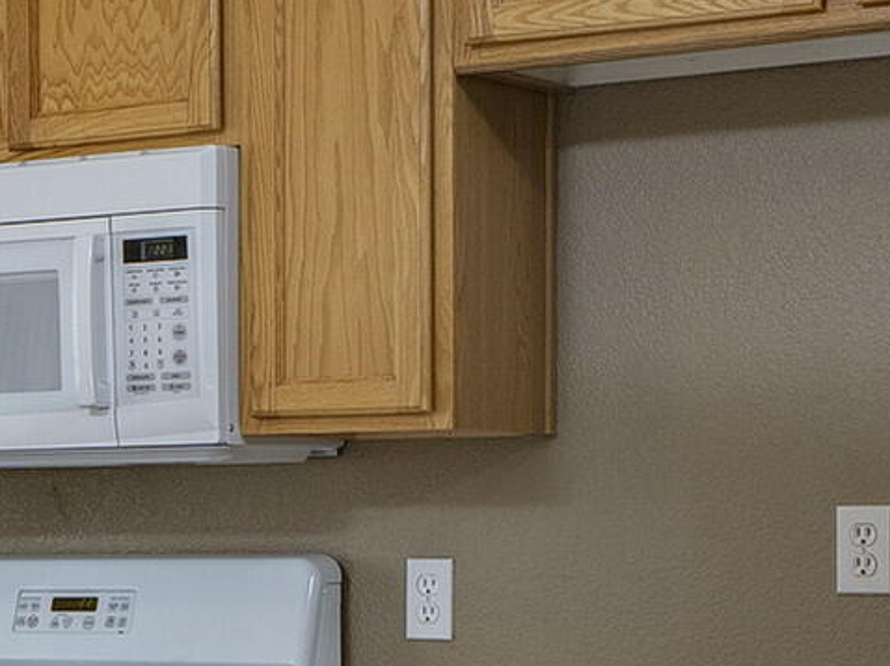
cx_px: -467
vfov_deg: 11.9
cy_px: 549
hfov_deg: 14.7
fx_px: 3187
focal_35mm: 124
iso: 200
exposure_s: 1/60
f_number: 7.1
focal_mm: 22
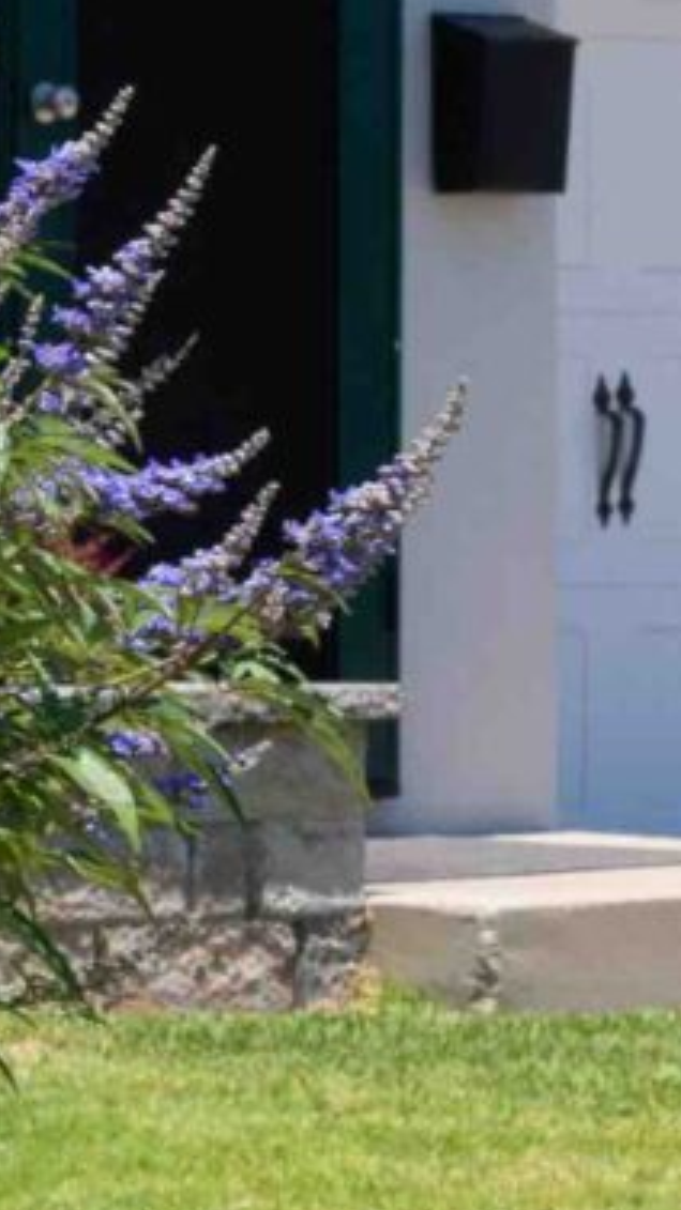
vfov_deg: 8.4
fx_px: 8220
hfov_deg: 4.5
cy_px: 708
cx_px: -1764
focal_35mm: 256
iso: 400
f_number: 8
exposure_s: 1/640
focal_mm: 24
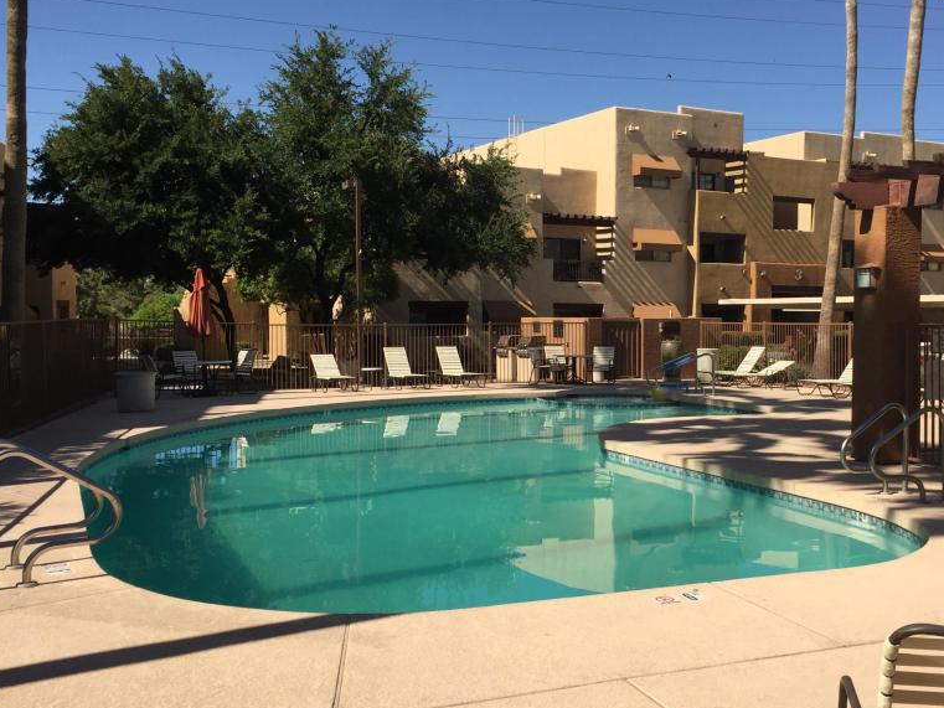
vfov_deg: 36.8
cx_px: 547
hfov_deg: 47.7
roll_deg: -2.1
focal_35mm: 39
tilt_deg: -5.3
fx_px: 1064
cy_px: 369
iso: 32
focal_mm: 4.15
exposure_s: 1/2825
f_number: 2.2
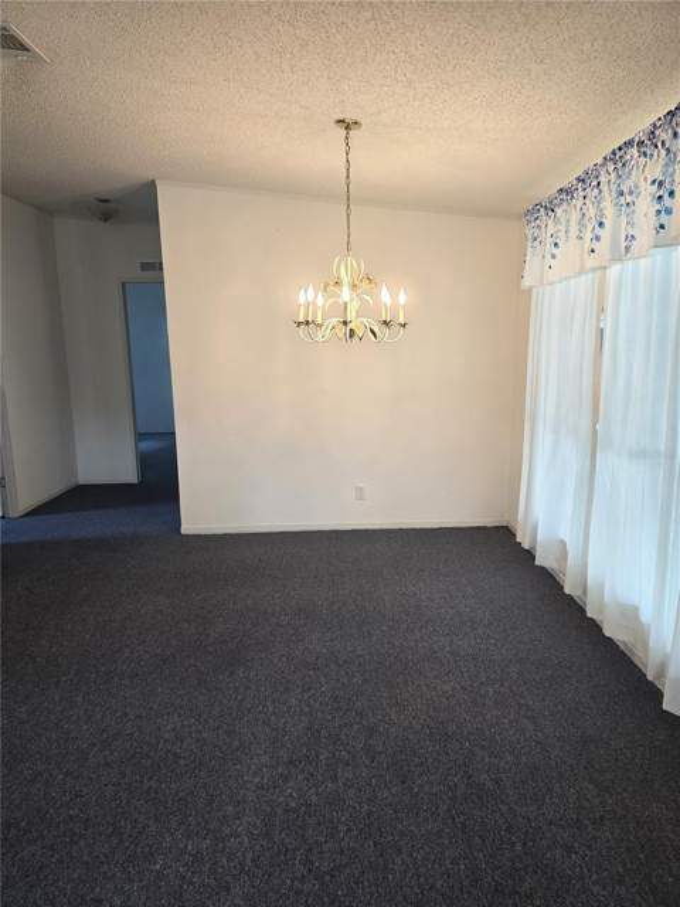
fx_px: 602
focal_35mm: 23
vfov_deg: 73.9
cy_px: 454
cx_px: 340
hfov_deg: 58.9
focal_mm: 6.3
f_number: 1.7
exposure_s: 1/120
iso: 200
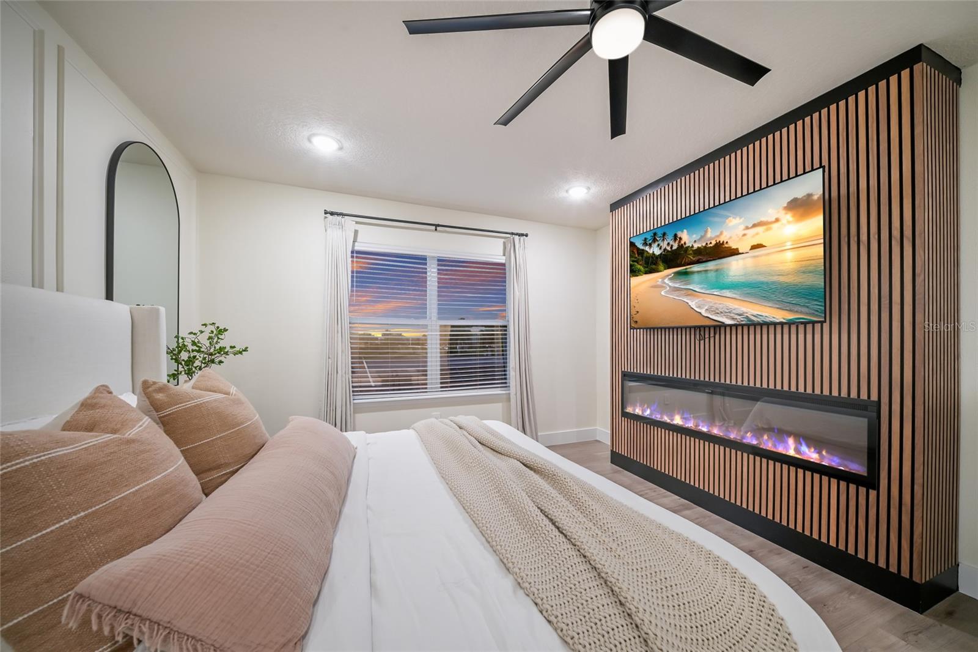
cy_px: 326
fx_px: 326
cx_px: 489
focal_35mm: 12
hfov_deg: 112.6
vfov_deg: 90.0
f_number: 8
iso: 800
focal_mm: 12
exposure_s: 1/5
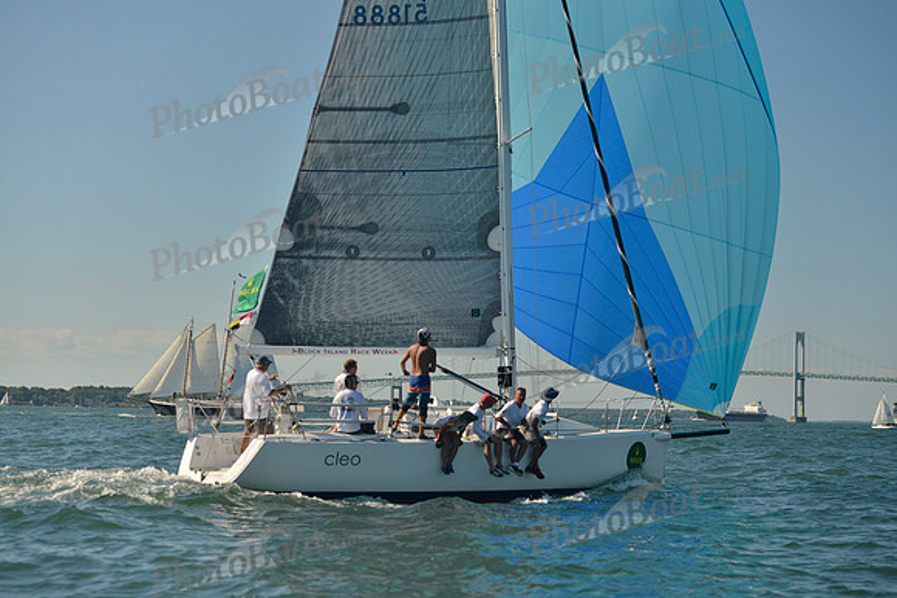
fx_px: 1744
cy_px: 299
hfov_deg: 28.8
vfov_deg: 19.5
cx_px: 448
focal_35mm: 70
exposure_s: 1/2500
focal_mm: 70
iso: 400
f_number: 4.5
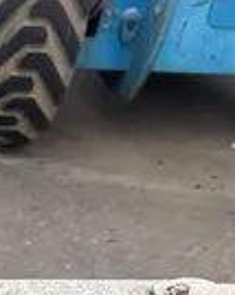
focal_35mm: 139
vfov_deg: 11.4
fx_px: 1210
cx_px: -338
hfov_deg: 9.7
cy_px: 717
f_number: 1.6
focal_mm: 5.96
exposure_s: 1/122
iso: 50
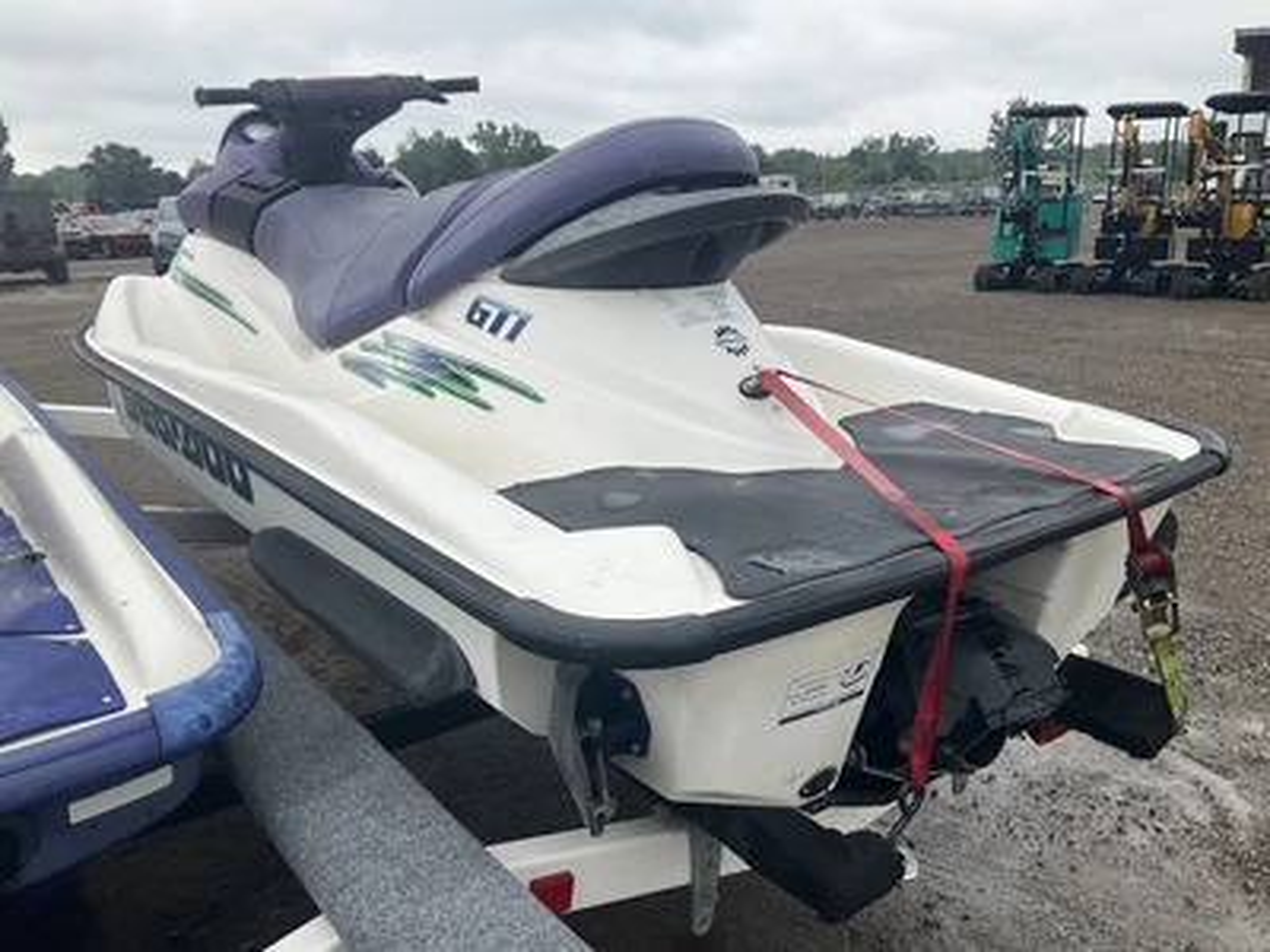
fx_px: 1064
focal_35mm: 29
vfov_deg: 48.2
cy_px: 476
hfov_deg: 61.7
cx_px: 635
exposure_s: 1/781
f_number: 1.8
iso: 25
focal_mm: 3
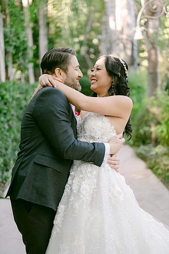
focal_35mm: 50
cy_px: 127
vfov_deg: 39.6
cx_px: 84
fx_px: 353
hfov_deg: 26.9
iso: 125
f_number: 2
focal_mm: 50
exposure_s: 1/125
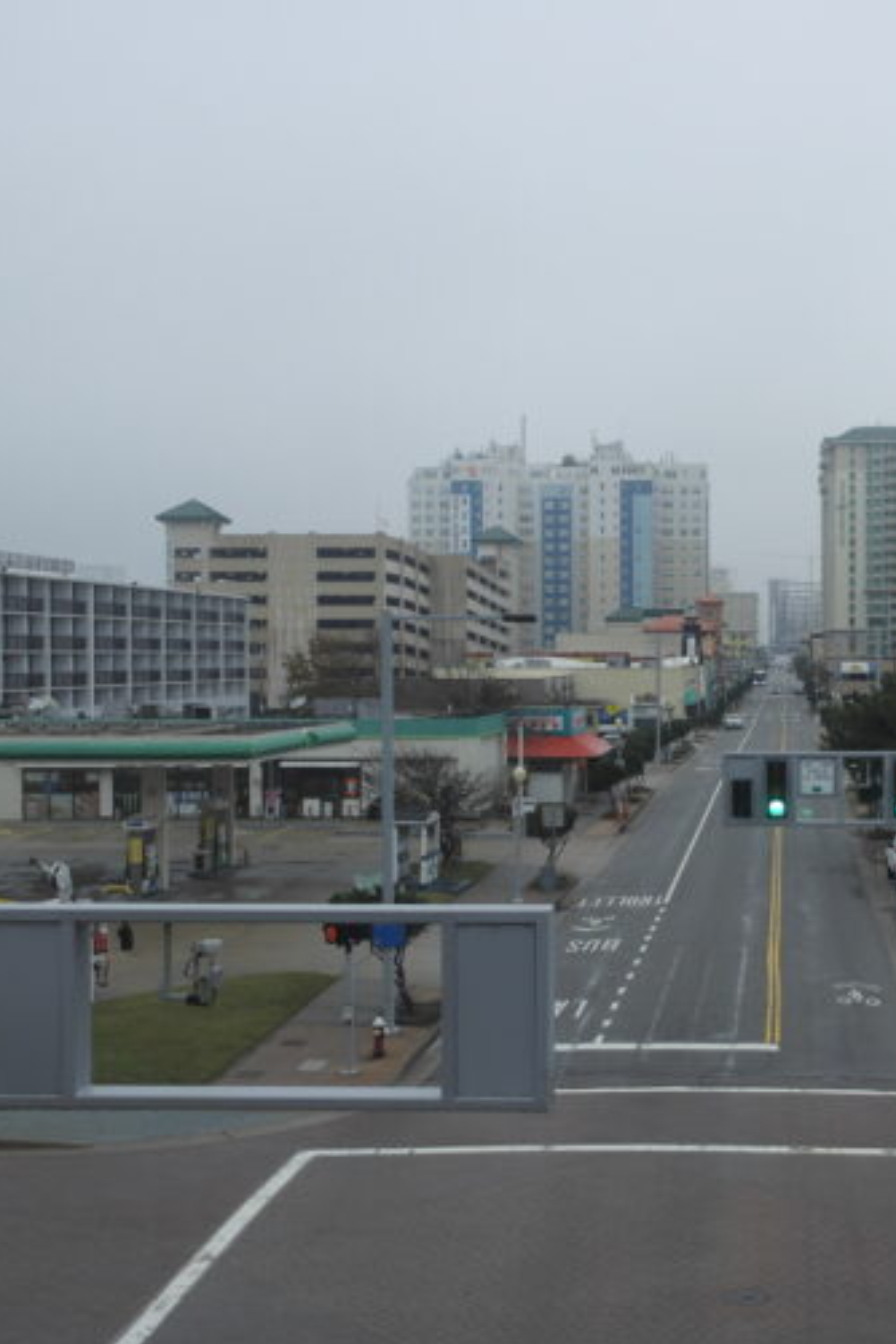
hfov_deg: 28.4
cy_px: 684
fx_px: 1717
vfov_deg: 42.7
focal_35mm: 46
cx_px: 759
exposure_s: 1/100
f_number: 4
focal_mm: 20
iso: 100
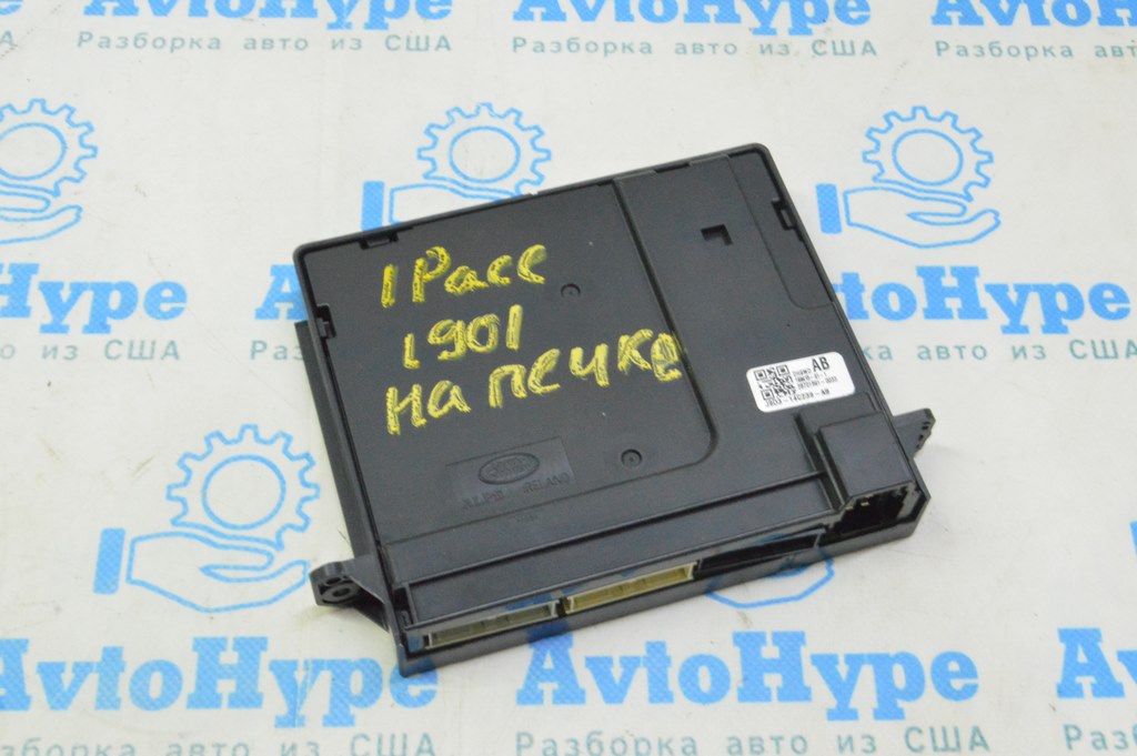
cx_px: 568
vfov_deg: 28.0
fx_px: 1515
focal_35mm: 48
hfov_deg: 41.1
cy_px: 378
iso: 6400
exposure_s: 1/20
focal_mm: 32
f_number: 20
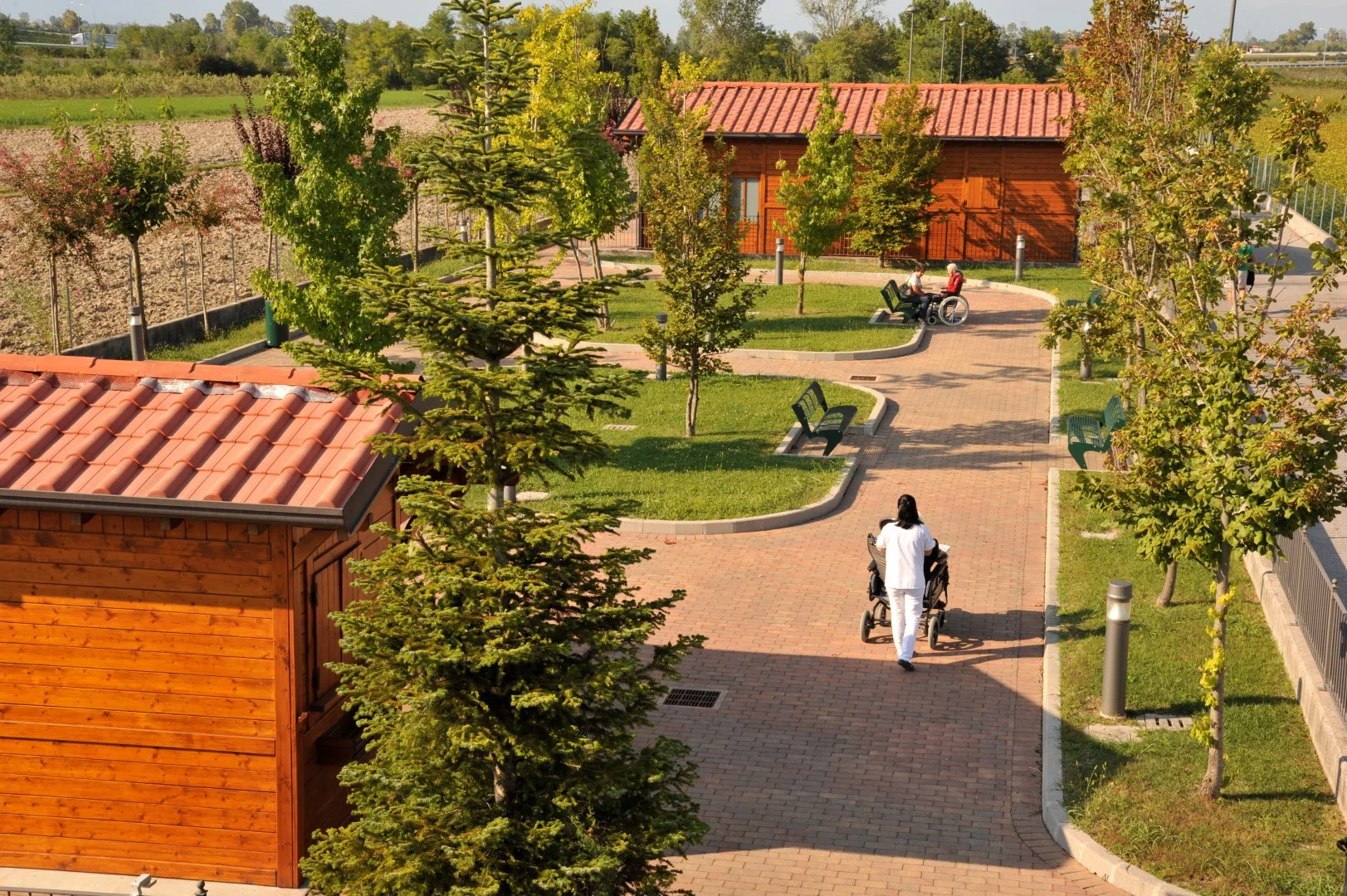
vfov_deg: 28.0
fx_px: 1795
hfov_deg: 41.1
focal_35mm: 48
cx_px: 674
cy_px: 448
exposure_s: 1/100
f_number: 13
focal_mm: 48
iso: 200
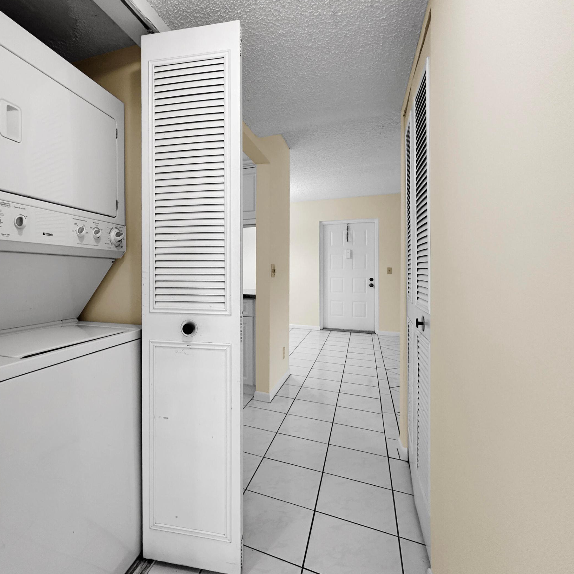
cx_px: 194
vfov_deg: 84.0
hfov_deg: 81.3
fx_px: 319
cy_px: 288
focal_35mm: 17
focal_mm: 2.22
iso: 200
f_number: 2.2
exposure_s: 1/60
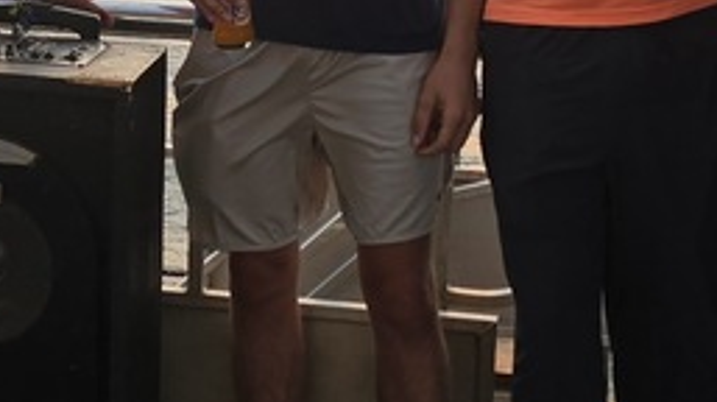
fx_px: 1899
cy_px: -92
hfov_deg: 20.8
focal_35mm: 100
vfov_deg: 11.8
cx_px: 47
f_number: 1.7
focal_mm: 6.3
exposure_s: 1/180
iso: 32
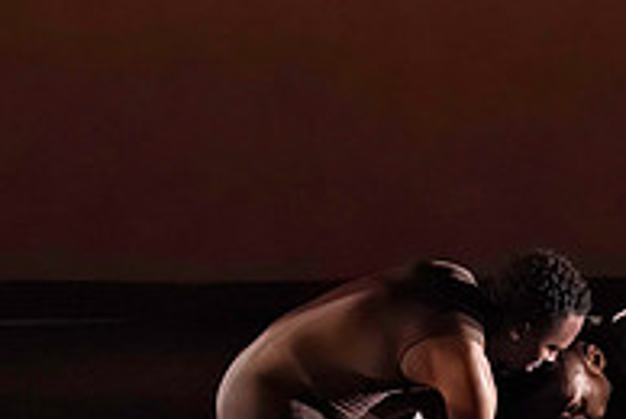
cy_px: 20
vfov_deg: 1.5
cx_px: 583
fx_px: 15604
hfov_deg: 2.3
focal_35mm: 896
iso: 25600
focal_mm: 224
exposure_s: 1/400
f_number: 5.6
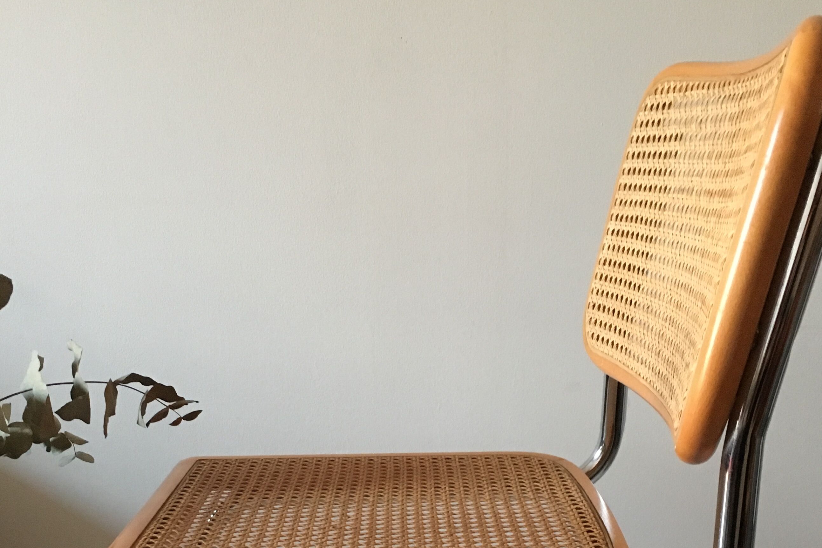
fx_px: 1073
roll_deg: +0.7
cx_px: 384
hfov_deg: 41.9
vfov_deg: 27.0
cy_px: 551
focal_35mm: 47
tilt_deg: -19.0
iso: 400
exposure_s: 1/17
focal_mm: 4.15
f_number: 2.2
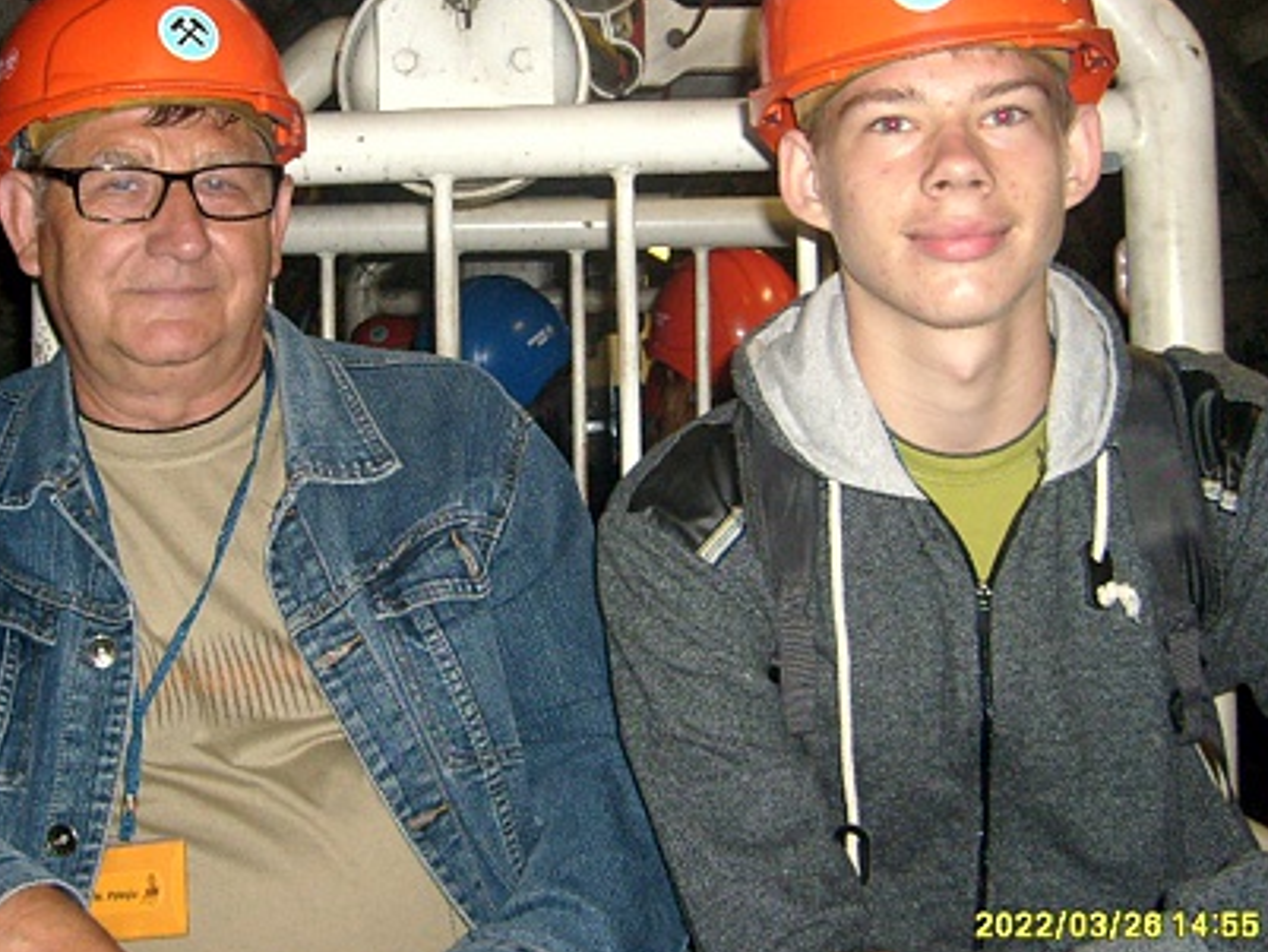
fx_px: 1869
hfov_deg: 37.4
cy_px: 375
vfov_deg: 28.5
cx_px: 526
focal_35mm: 51
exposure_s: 1/45
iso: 100
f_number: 2.8
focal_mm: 5.8
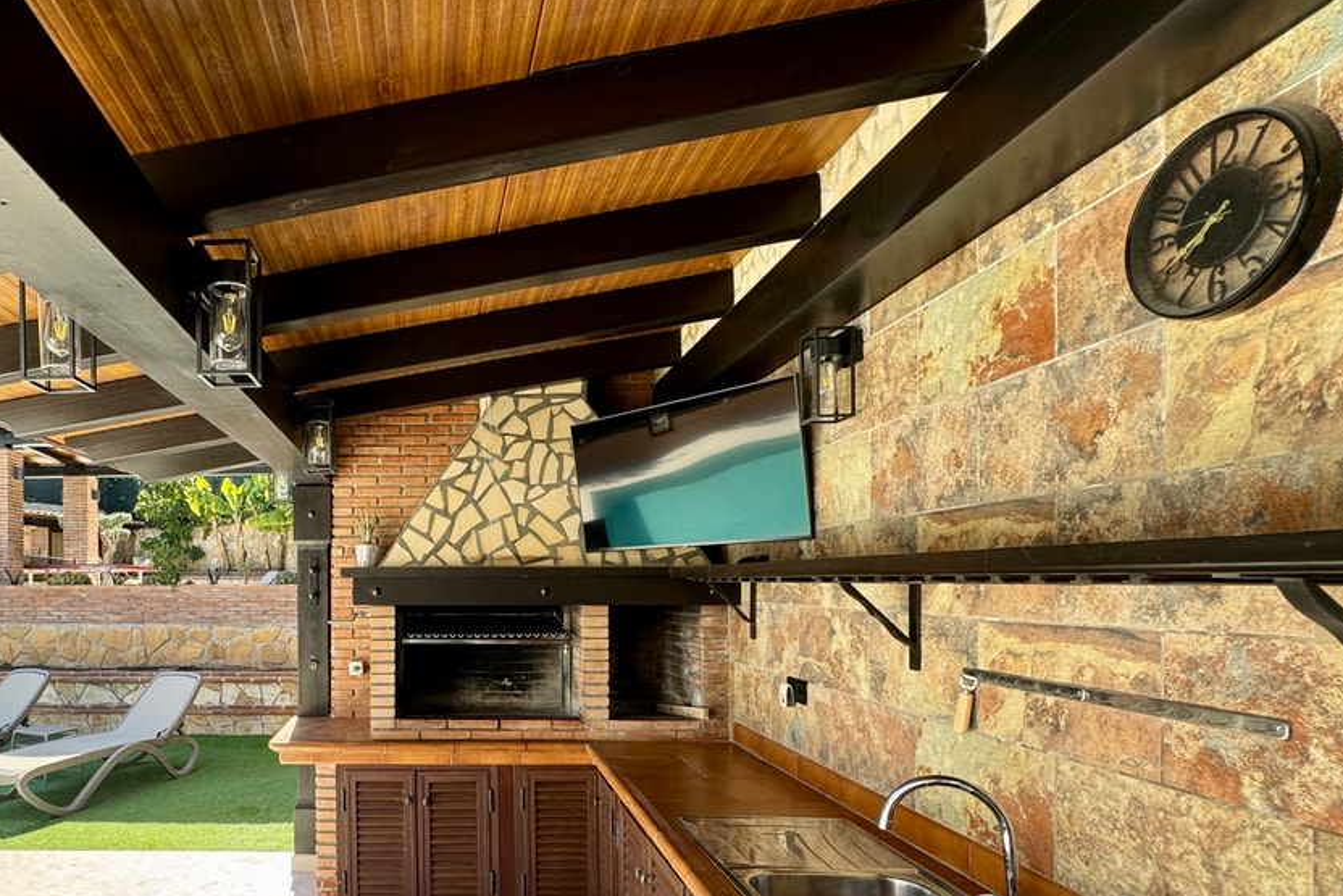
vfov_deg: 58.3
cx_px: 386
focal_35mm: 21
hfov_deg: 76.9
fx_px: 784
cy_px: 589
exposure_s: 1/182
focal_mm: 2.22
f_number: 2.2
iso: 40
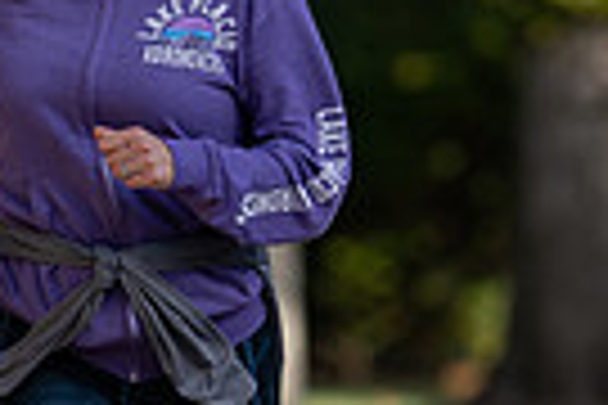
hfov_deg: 1.6
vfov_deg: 1.1
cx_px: 635
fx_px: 21785
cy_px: 344
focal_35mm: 1290
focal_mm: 300
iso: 200
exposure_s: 1/500
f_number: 5
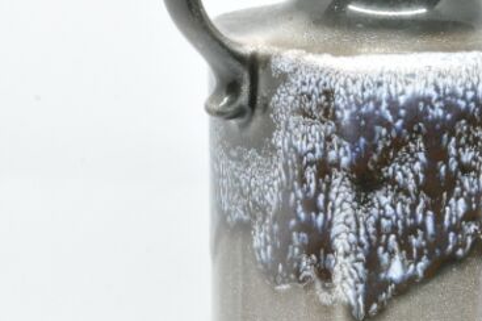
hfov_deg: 12.8
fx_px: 2127
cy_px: 289
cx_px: 419
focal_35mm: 159
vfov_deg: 8.6
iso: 800
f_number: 29
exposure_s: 1/3
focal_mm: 38
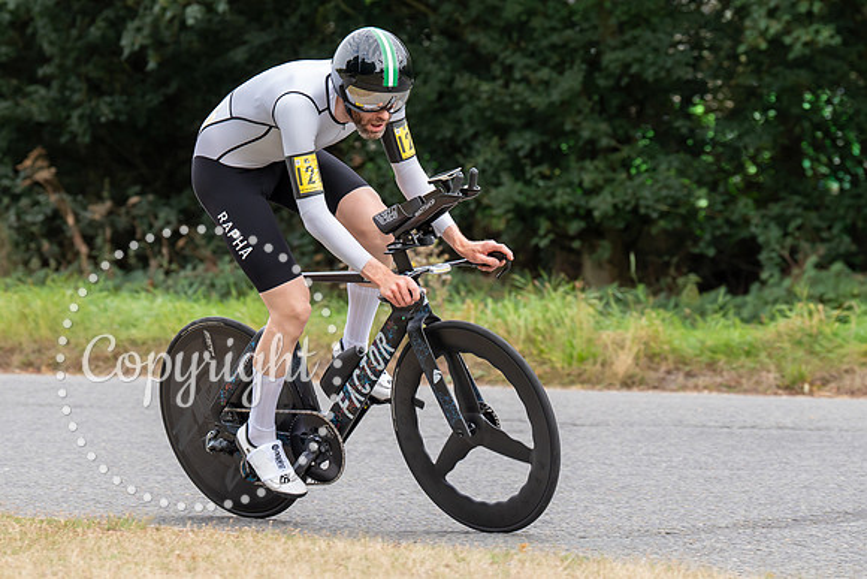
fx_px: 3932
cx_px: 334
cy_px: 197
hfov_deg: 12.6
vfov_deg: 8.4
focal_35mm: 163
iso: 640
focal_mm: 111
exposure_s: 1/1000
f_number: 4
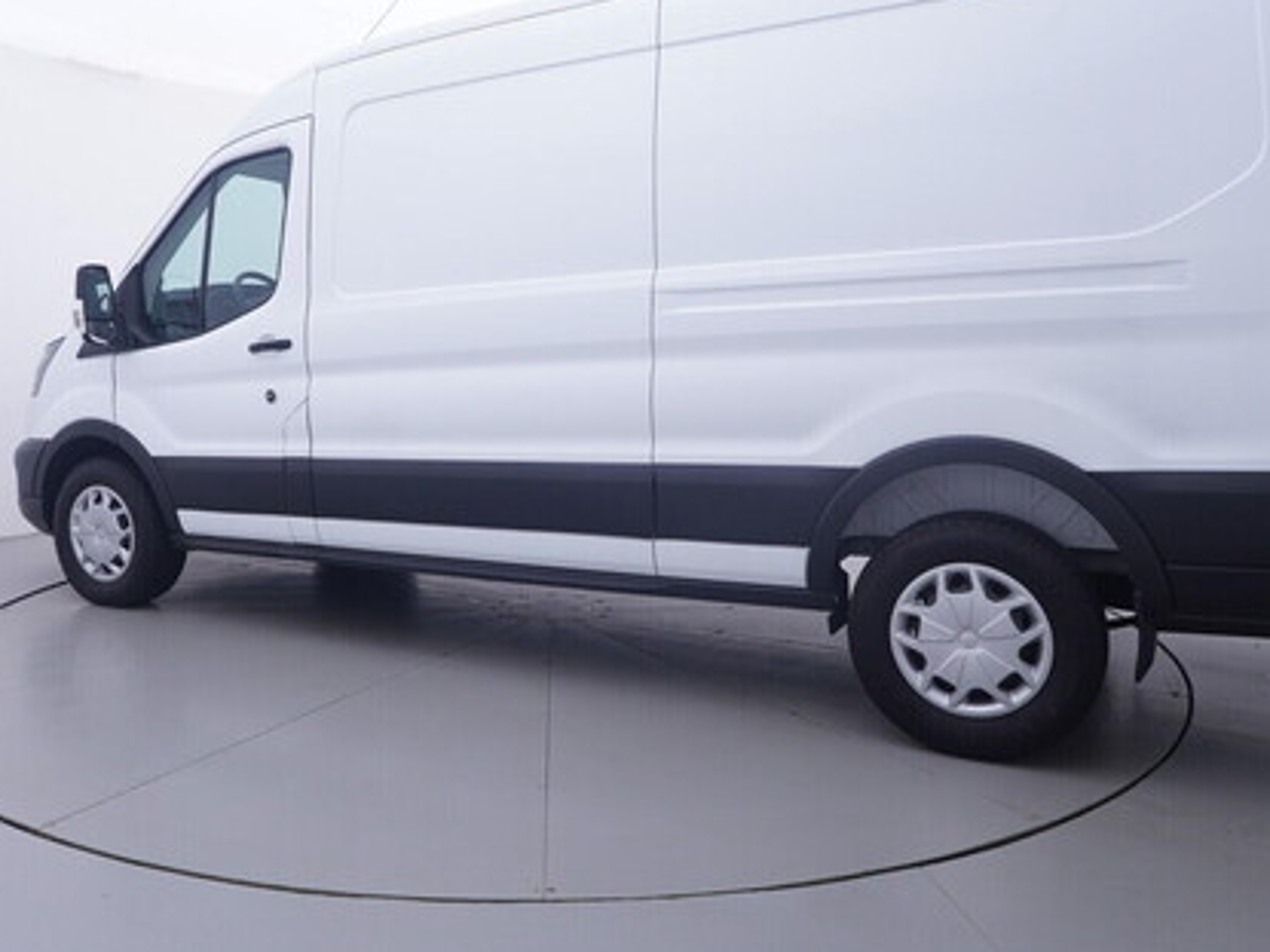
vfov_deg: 48.6
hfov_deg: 62.2
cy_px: 403
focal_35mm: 29
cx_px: 574
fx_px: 1050
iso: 200
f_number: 5
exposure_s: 1/80
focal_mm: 15
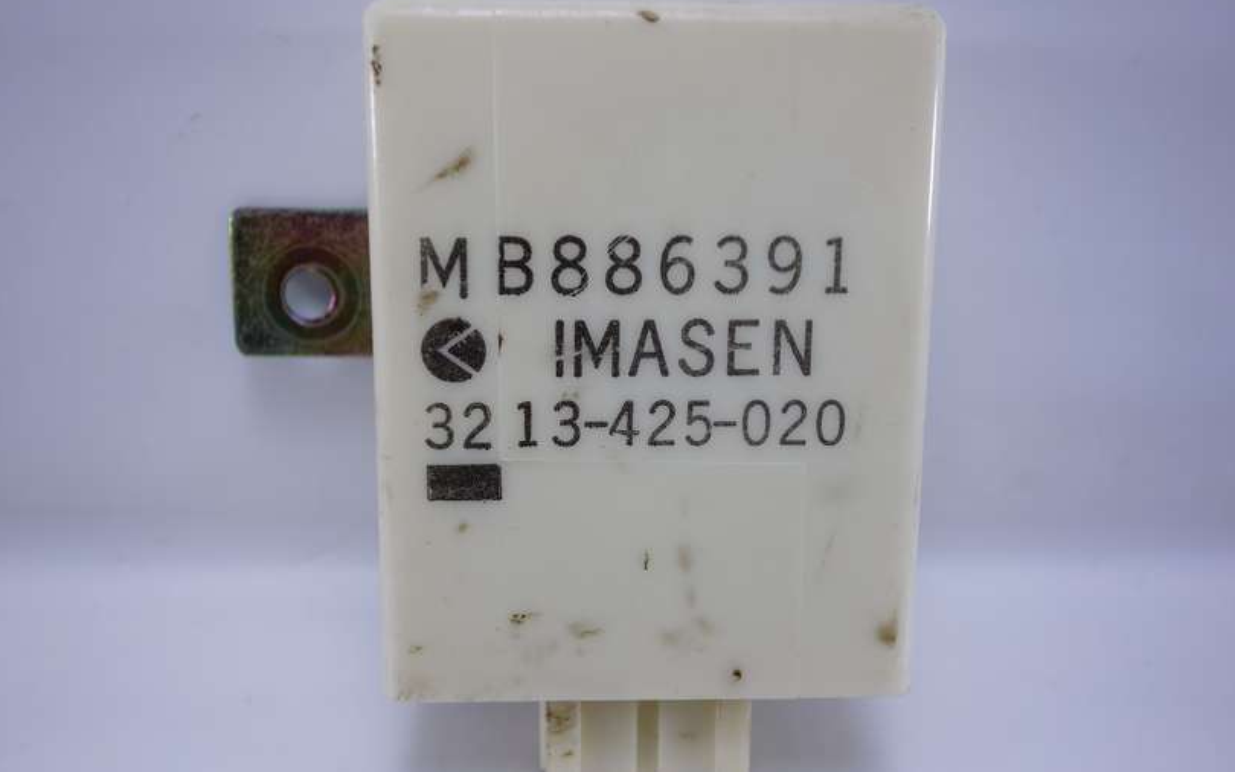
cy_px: 404
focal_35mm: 32
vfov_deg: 39.4
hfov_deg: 59.7
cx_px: 621
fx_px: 1077
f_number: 3.2
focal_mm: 11.6
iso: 125
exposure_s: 1/100
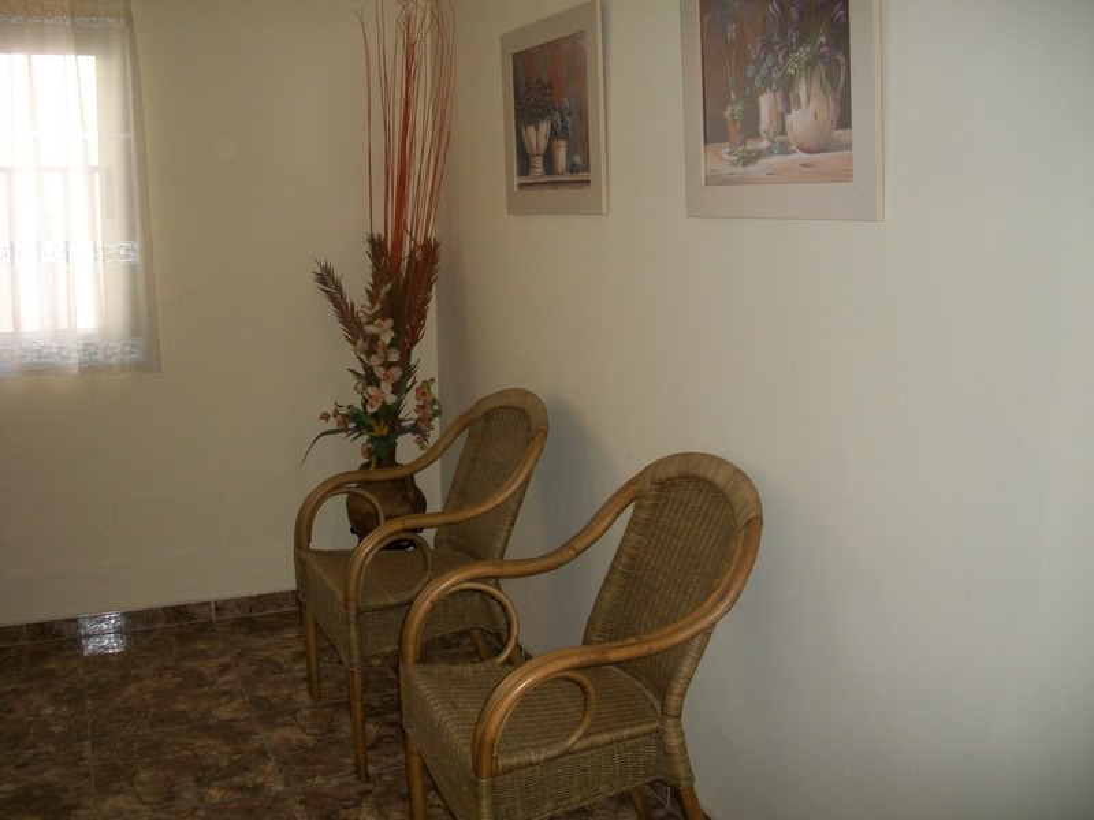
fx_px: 1106
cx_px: 547
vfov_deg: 40.7
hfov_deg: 52.6
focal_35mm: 35
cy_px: 410
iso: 160
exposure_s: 1/30
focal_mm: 6.3
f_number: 3.1
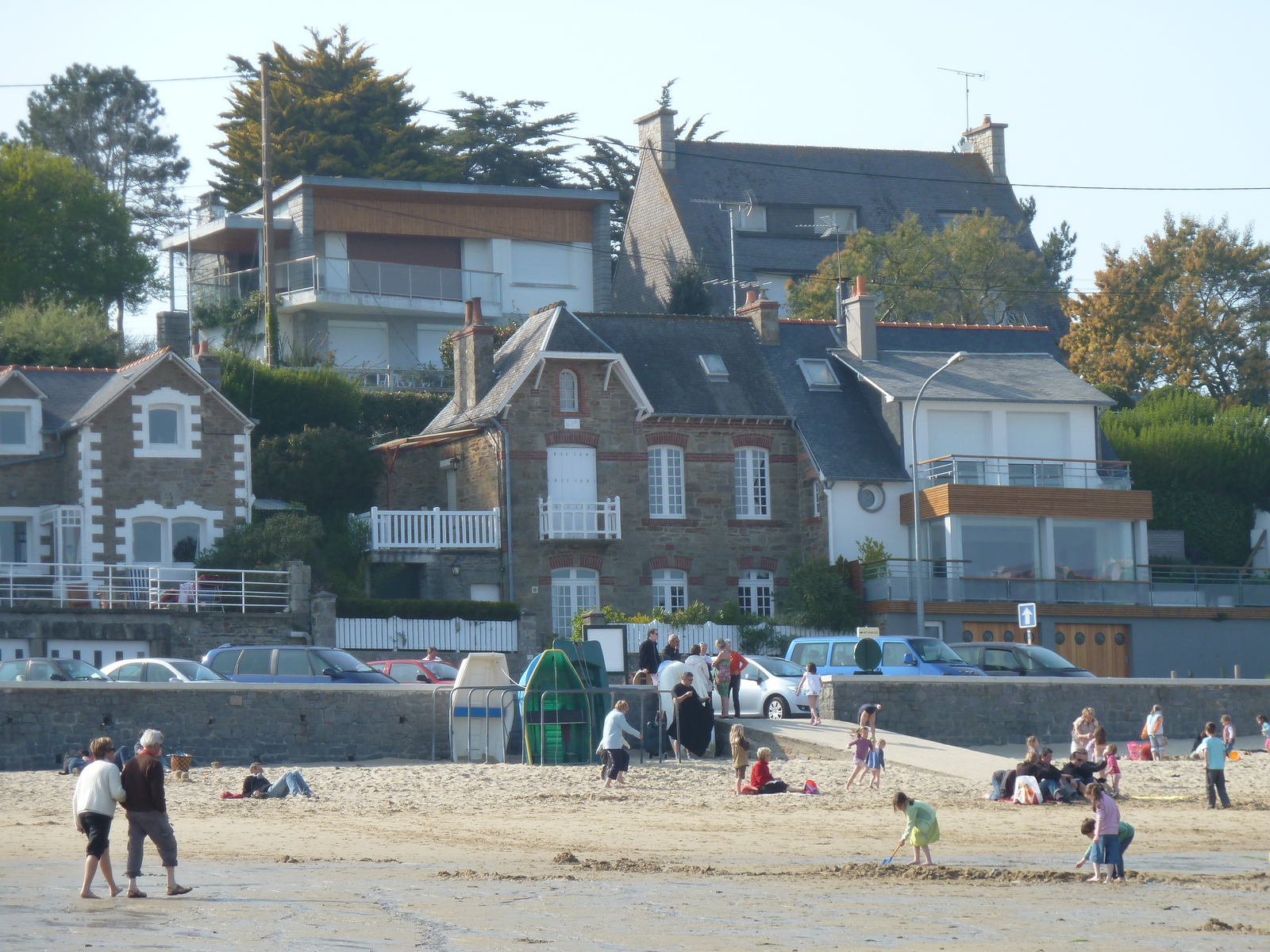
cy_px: 476
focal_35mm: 147
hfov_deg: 13.4
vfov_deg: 10.1
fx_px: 5393
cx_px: 635
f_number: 4.5
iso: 80
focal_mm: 24.1
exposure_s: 1/320
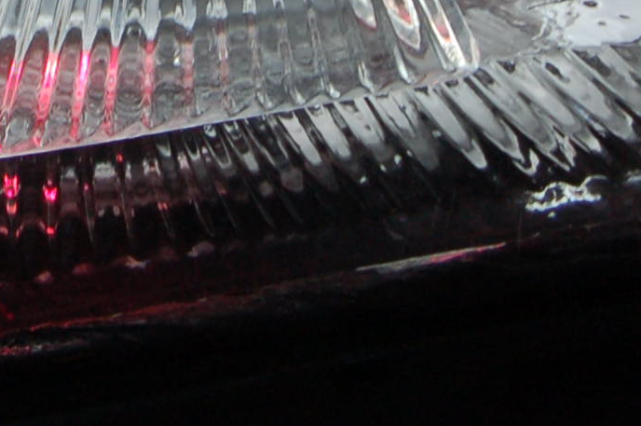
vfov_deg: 4.6
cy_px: -389
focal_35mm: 295
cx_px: -39
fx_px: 5250
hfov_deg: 7.0
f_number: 5.3
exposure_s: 1/60
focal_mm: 45
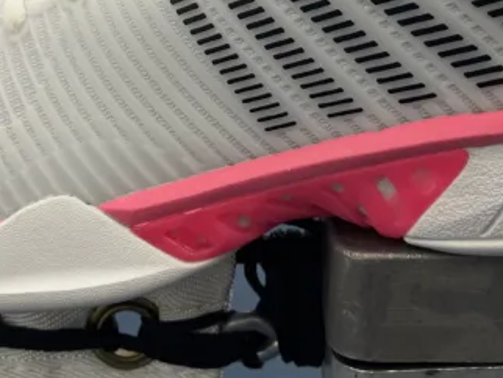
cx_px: 256
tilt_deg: -10.2
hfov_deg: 31.2
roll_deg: -0.8
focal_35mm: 62
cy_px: -37
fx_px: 902
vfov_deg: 22.4
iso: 125
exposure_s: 1/99
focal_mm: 5.1
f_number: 1.6
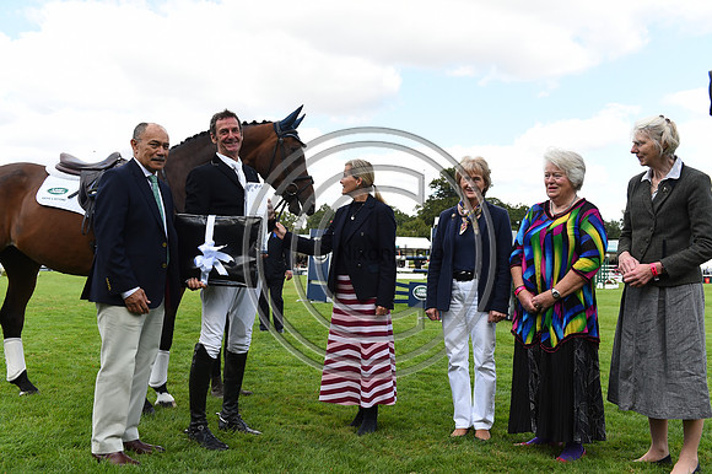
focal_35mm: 35
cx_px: 356
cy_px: 237
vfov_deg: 37.8
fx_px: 692
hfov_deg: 54.5
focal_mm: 35
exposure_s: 1/1600
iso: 800
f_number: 5.6
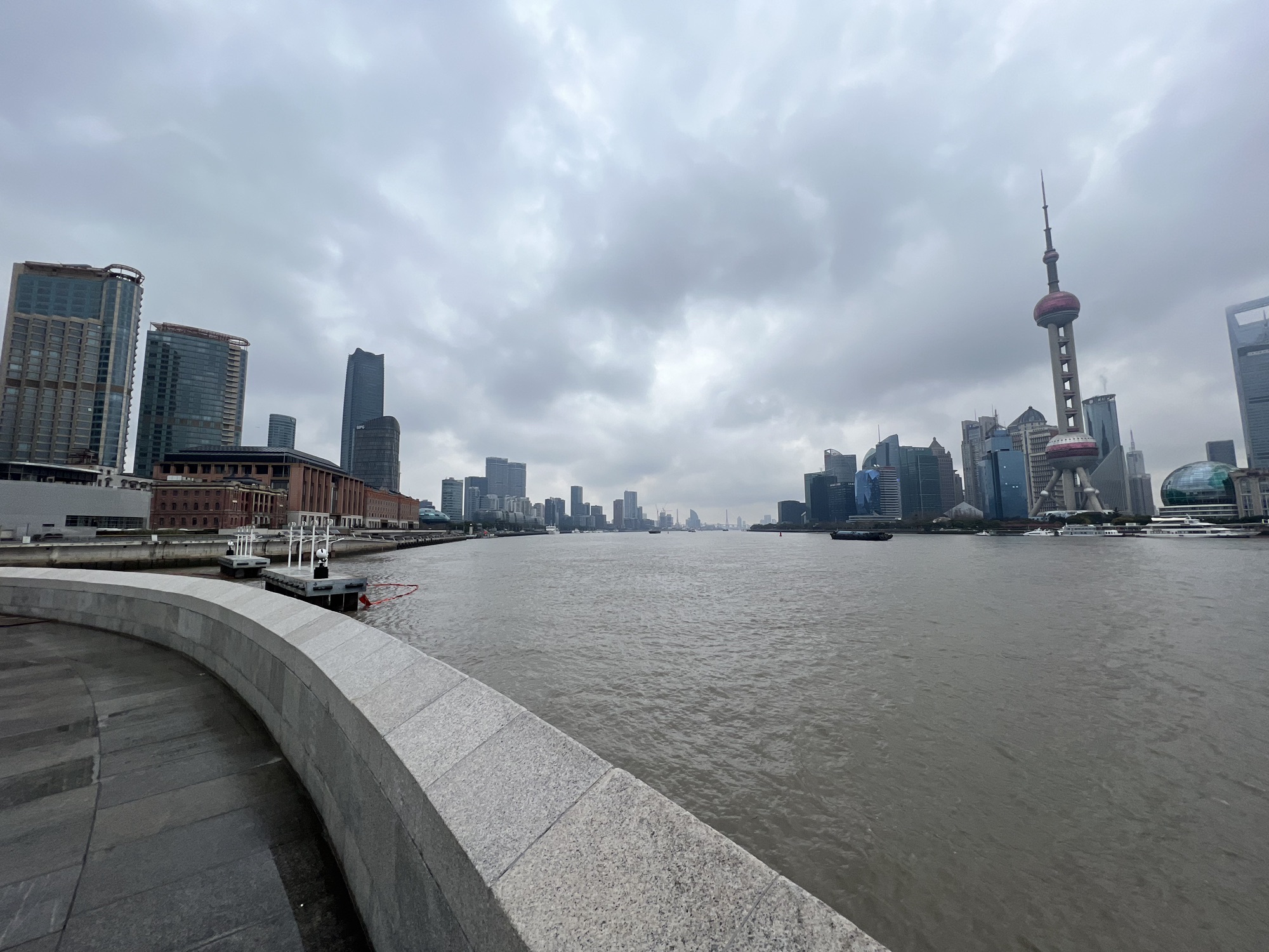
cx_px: 634
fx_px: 477
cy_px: 476
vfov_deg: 89.9
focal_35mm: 13
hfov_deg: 106.2
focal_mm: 1.57
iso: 32
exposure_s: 1/758
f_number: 1.8
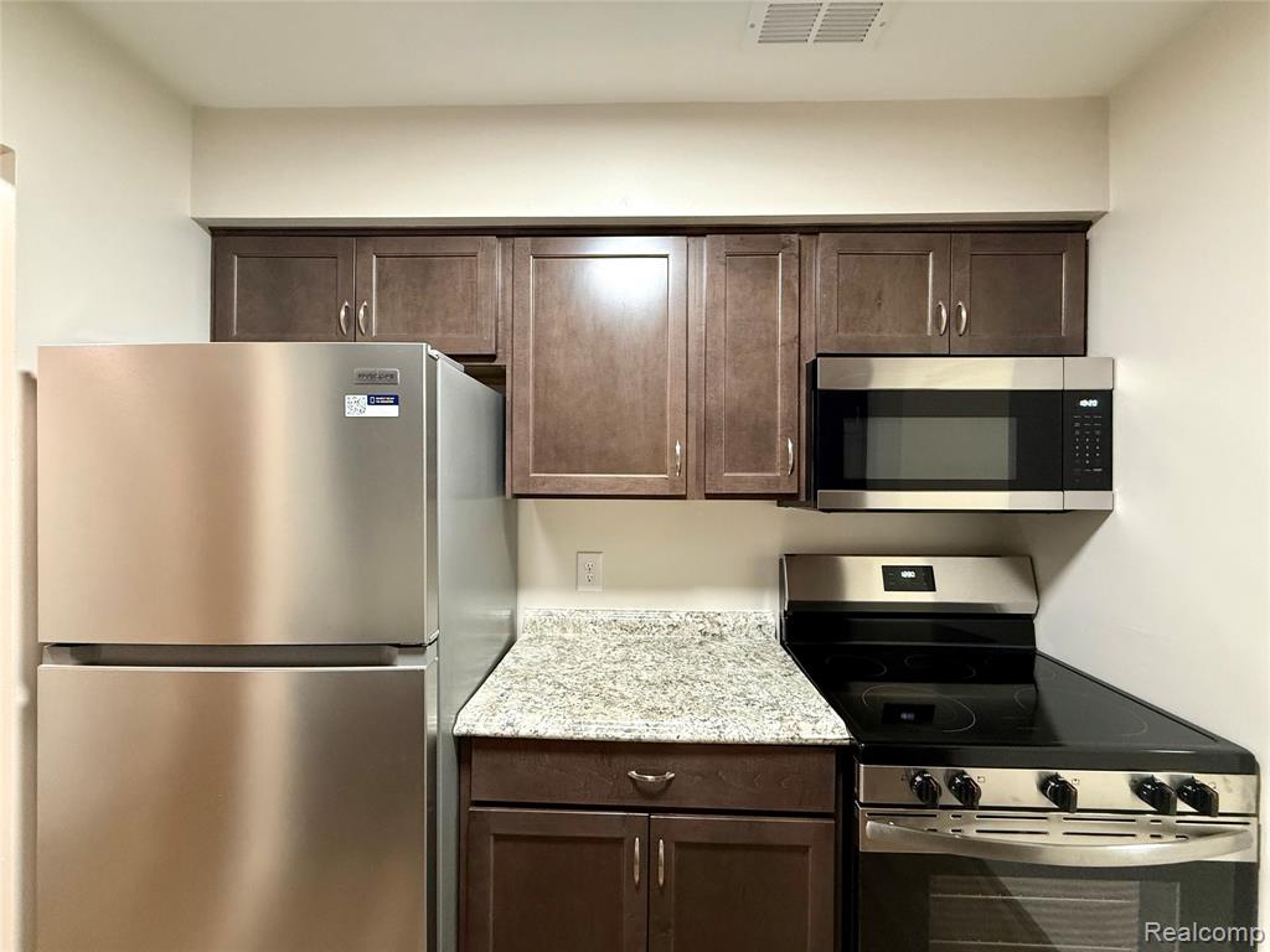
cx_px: 635
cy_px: 476
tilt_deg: -0.8
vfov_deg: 85.7
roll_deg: -0.4
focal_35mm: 14
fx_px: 514
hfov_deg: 102.1
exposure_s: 1/60
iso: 400
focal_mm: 2.22
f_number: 2.2
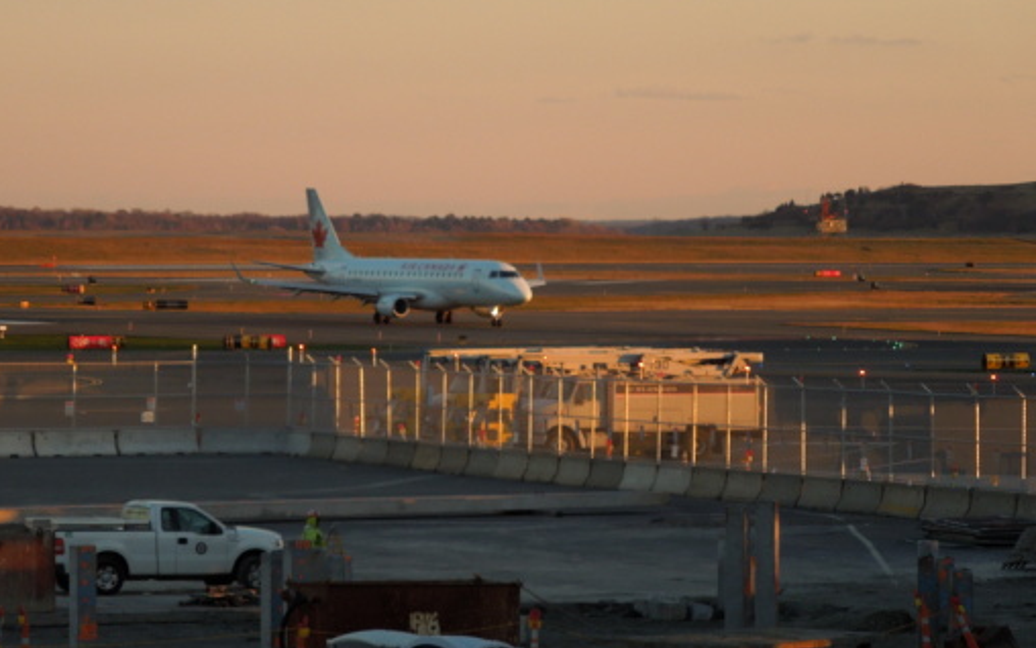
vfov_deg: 5.5
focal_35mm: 239
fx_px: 6751
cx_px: 441
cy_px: 265
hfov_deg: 8.8
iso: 200
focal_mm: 34.4
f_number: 5
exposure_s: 1/200
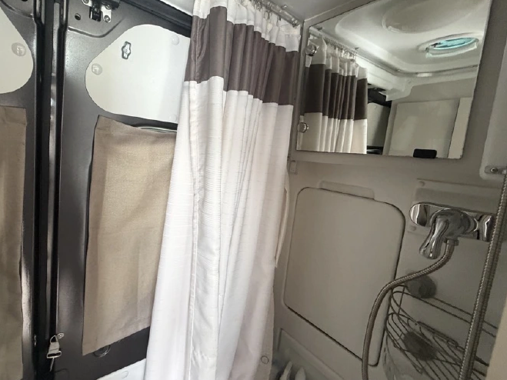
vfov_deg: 74.6
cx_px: 214
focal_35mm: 17
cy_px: 178
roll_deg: -4.6
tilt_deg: -6.5
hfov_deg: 90.3
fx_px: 249
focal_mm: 2.22
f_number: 2.2
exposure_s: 1/60
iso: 400
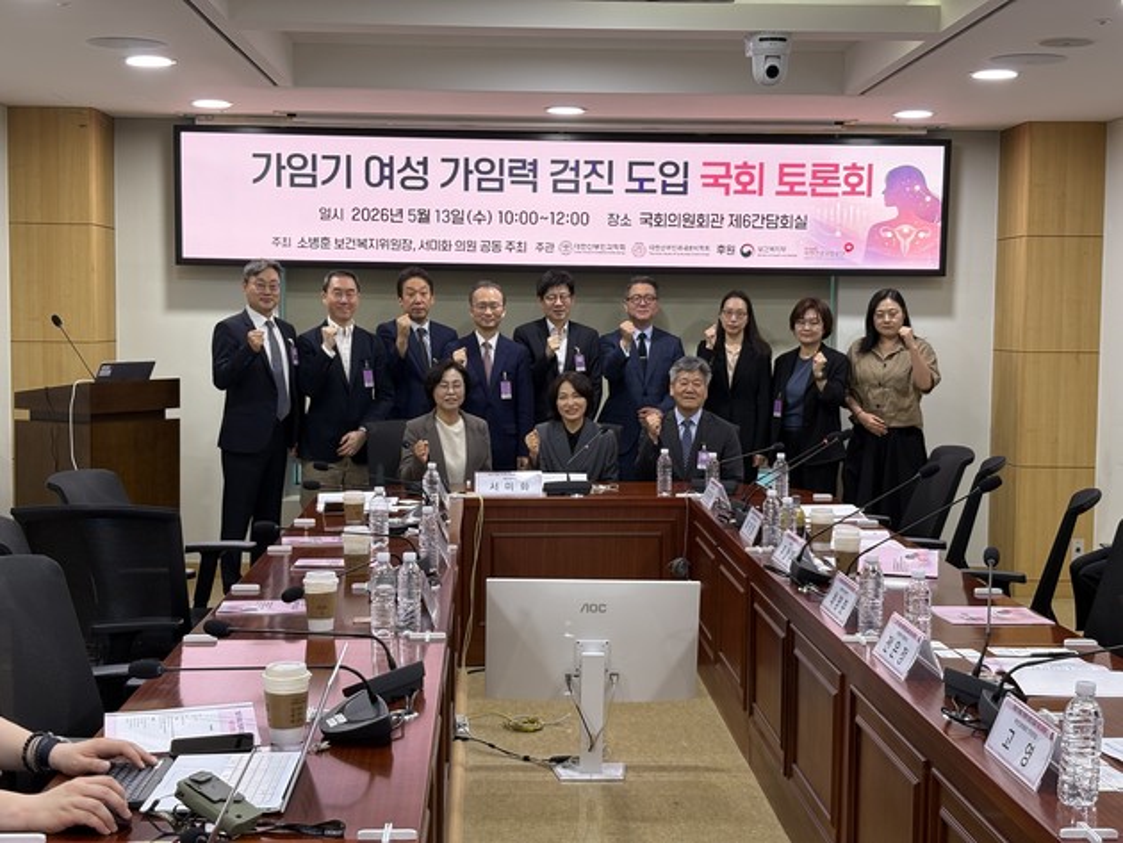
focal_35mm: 52
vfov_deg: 28.1
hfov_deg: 36.8
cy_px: 422
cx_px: 562
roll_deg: -0.1
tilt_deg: -3.4
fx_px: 1688
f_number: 1.6
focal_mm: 5.96
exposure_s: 1/60
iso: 50
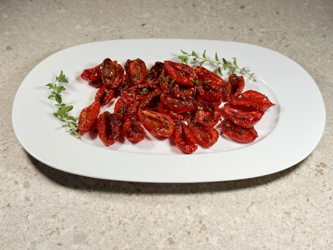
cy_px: 125
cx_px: 166
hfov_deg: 39.7
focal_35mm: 48
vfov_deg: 30.3
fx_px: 462
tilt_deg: -46.8
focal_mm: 6.76
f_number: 1.78
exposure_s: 1/231
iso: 100
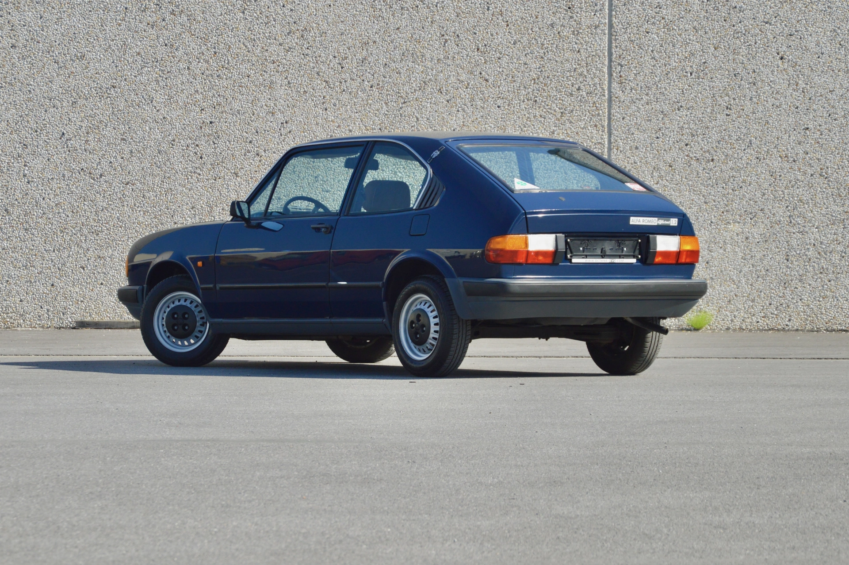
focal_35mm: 120
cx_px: 424
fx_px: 2828
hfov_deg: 17.1
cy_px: 282
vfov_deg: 11.4
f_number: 5.3
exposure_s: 1/400
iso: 400
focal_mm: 80
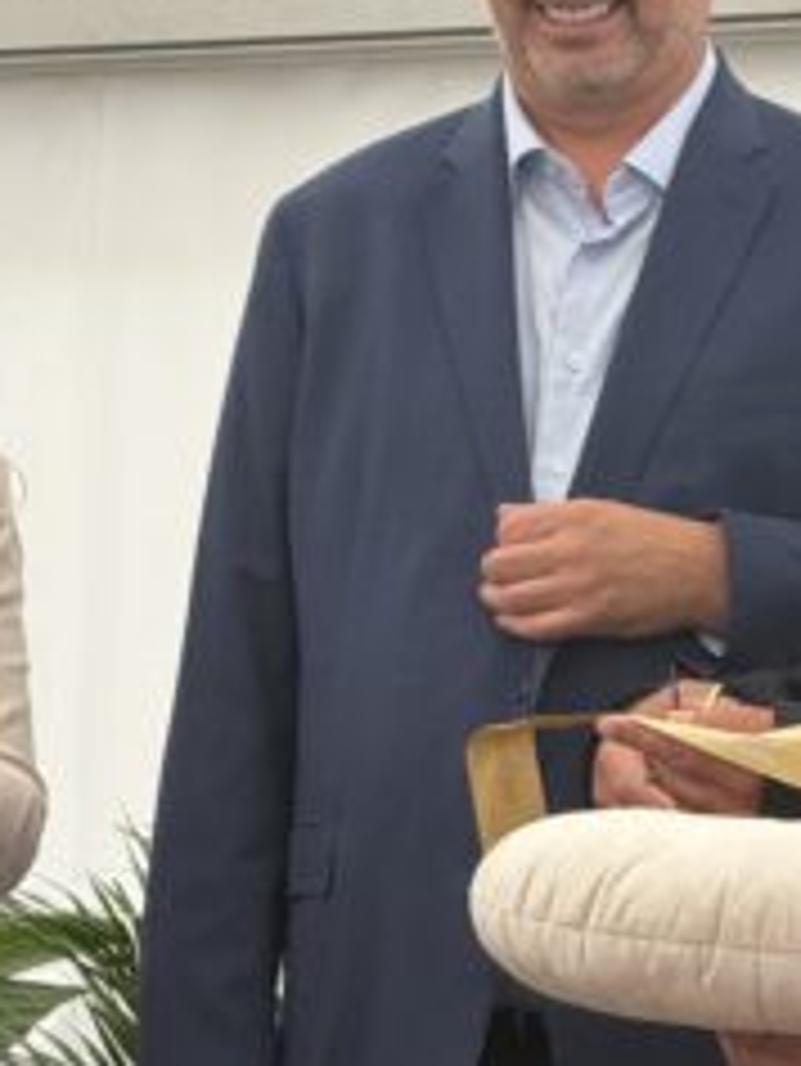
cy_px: 661
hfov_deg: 5.9
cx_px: 371
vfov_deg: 7.8
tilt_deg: -1.5
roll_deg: -2.3
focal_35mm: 253
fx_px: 7799
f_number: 2.8
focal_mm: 15.66
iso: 400
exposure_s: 1/81
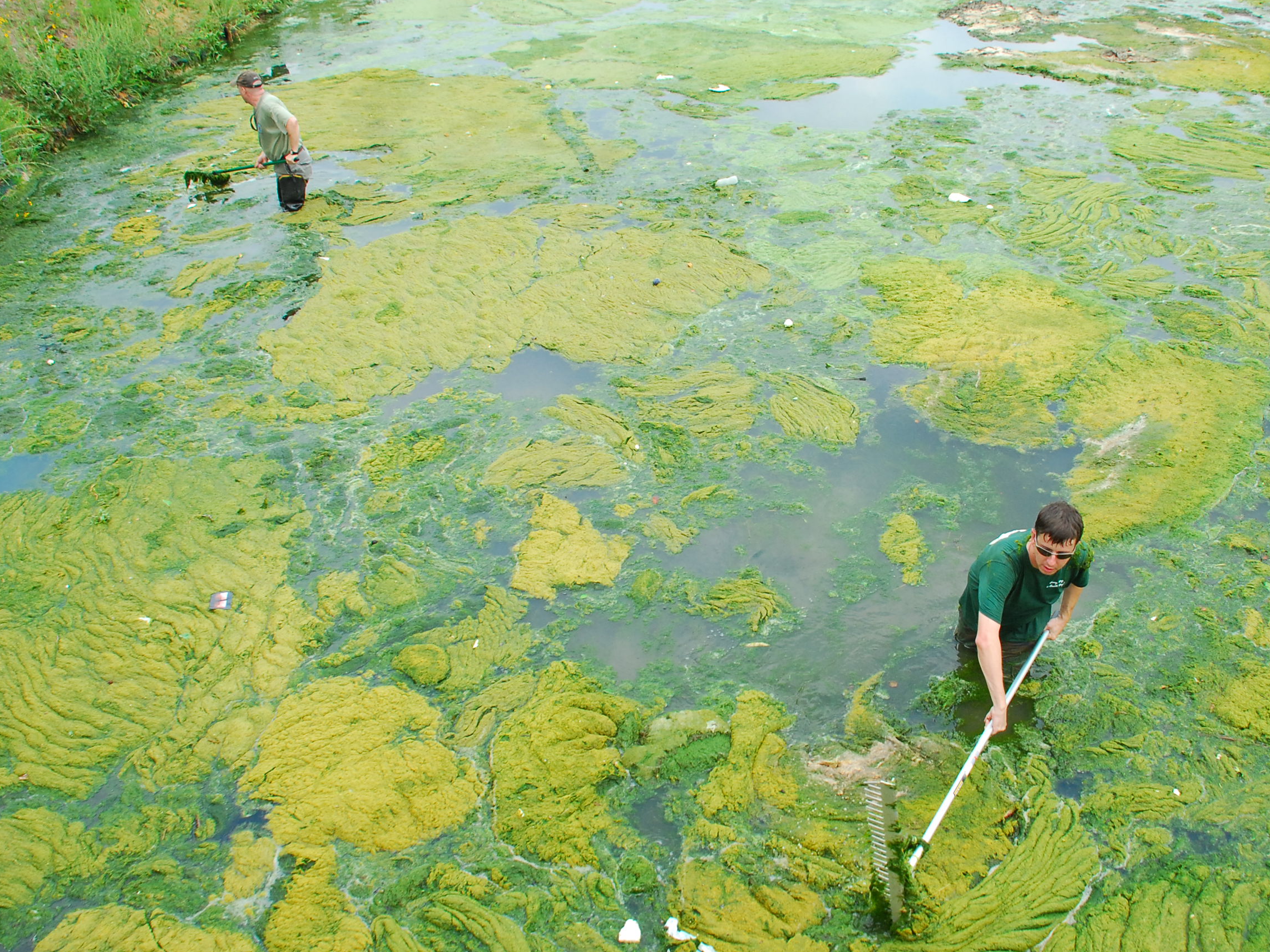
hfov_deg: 54.8
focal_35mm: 33
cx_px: 782
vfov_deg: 42.9
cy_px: 488
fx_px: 1211
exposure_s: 1/400
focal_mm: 18
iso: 500
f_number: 4.5
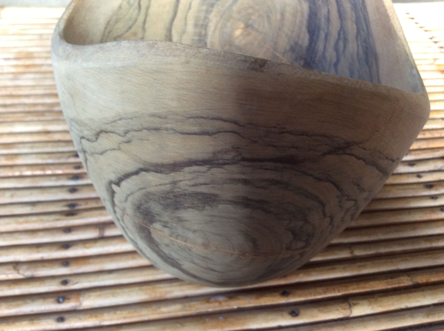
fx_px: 410
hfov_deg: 56.9
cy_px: 166
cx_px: 222
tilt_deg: -43.2
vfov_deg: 44.1
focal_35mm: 32
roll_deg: -1.8
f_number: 2.4
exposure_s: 1/25
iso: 125
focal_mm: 3.3
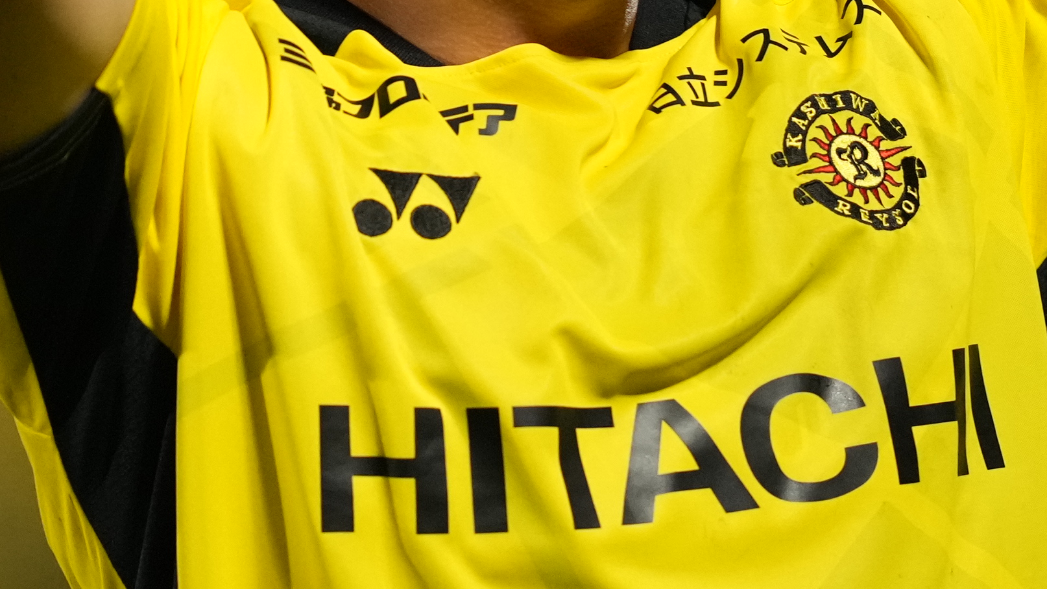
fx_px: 40479
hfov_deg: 1.5
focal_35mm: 1458
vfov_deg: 0.8
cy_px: -101
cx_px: 358
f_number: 2.8
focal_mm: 400
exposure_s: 1/1600
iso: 3200
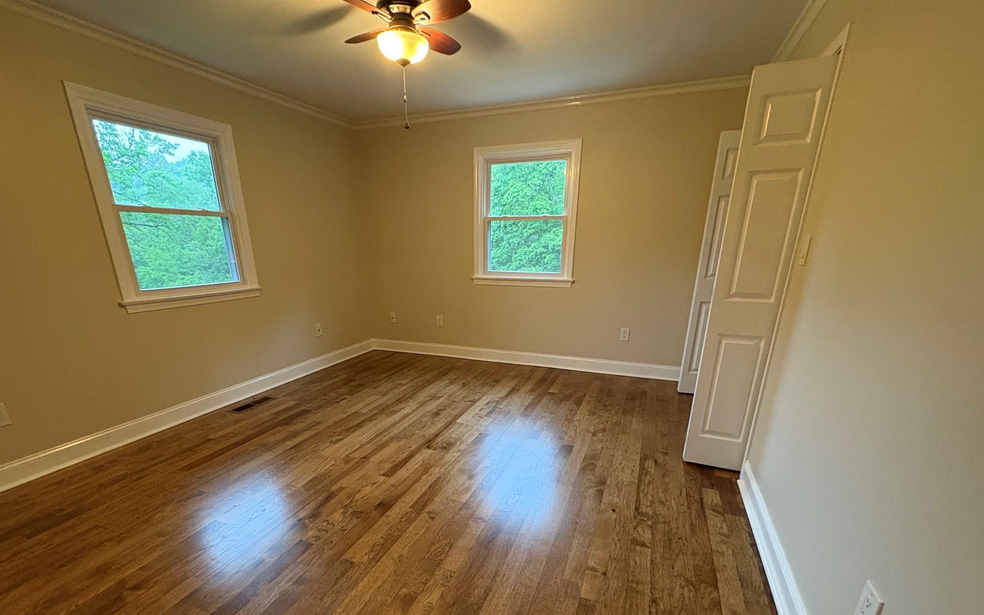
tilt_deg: -19.9
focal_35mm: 16
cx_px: 479
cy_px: 394
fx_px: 429
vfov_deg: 69.8
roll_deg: -0.6
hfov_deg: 97.8
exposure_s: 1/60
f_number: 2.2
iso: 500
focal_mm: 2.22
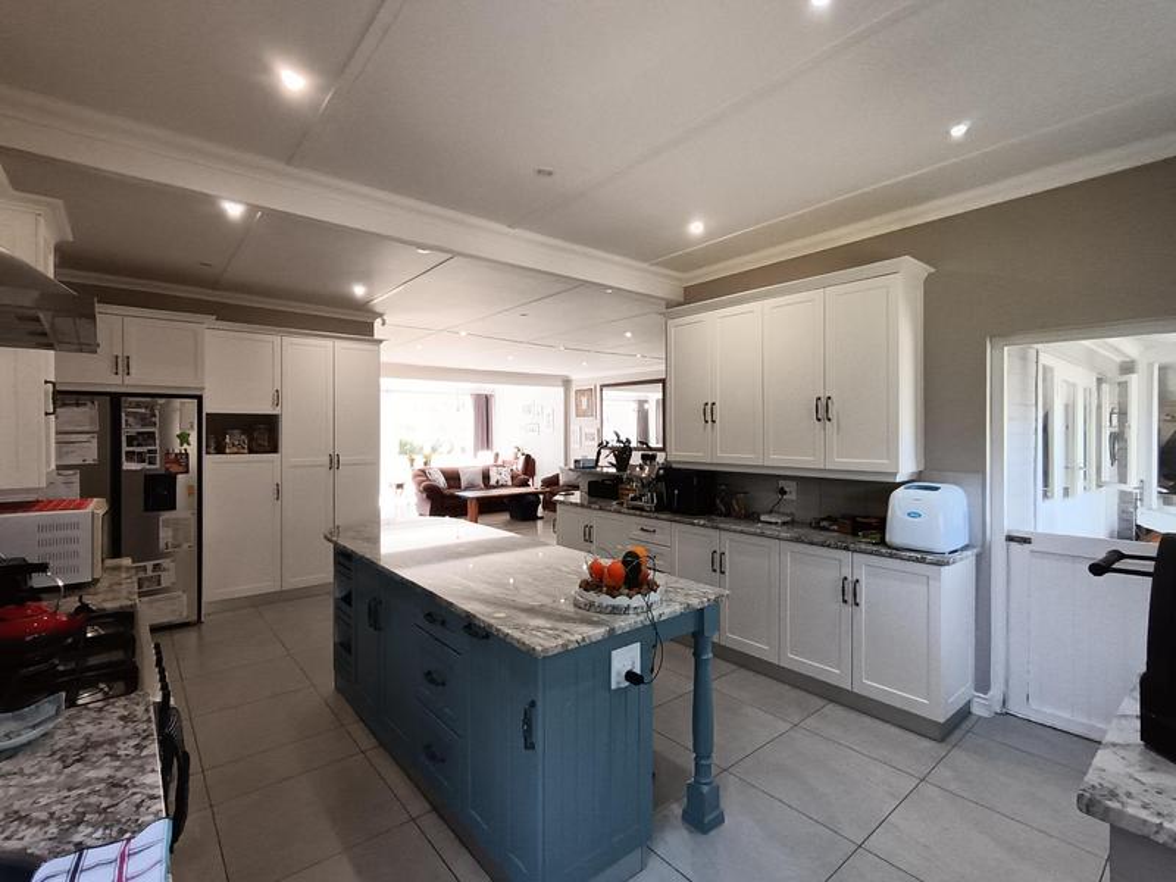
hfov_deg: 91.0
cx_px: 588
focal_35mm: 17
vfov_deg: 74.7
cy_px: 441
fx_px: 578
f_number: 2.2
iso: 594
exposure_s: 1/100
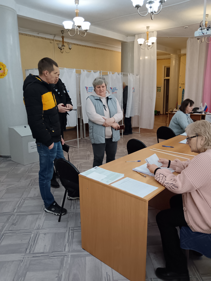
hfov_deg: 51.4
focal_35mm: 27
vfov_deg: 65.3
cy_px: 140
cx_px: 106
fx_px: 219
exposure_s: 1/100
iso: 2268
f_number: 1.9
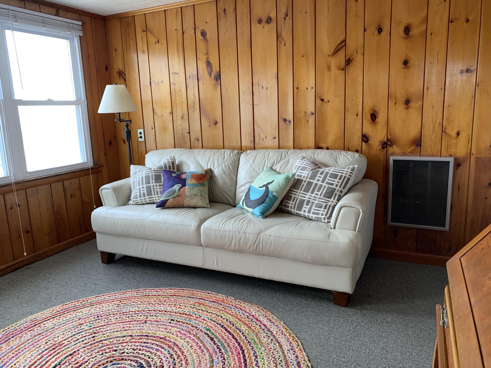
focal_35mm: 26
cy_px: 184
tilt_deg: -12.1
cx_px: 246
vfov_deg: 53.1
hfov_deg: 67.3
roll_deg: +2.9
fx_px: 369
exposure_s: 1/112
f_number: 1.8
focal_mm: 4.25
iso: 100
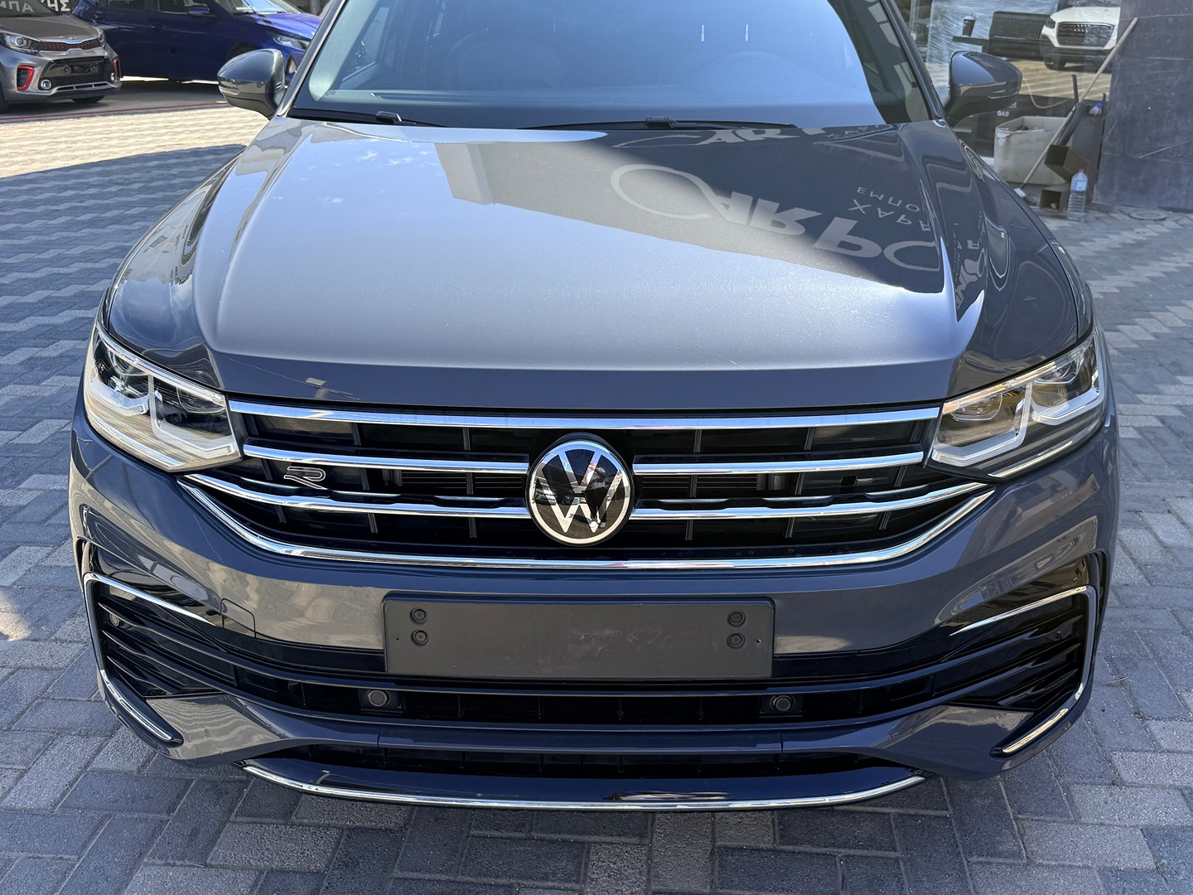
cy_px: 343
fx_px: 1103
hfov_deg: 56.8
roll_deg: -1.1
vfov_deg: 43.9
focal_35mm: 32
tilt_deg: -17.7
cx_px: 624
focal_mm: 6.76
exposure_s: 1/1314
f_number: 1.78
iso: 80
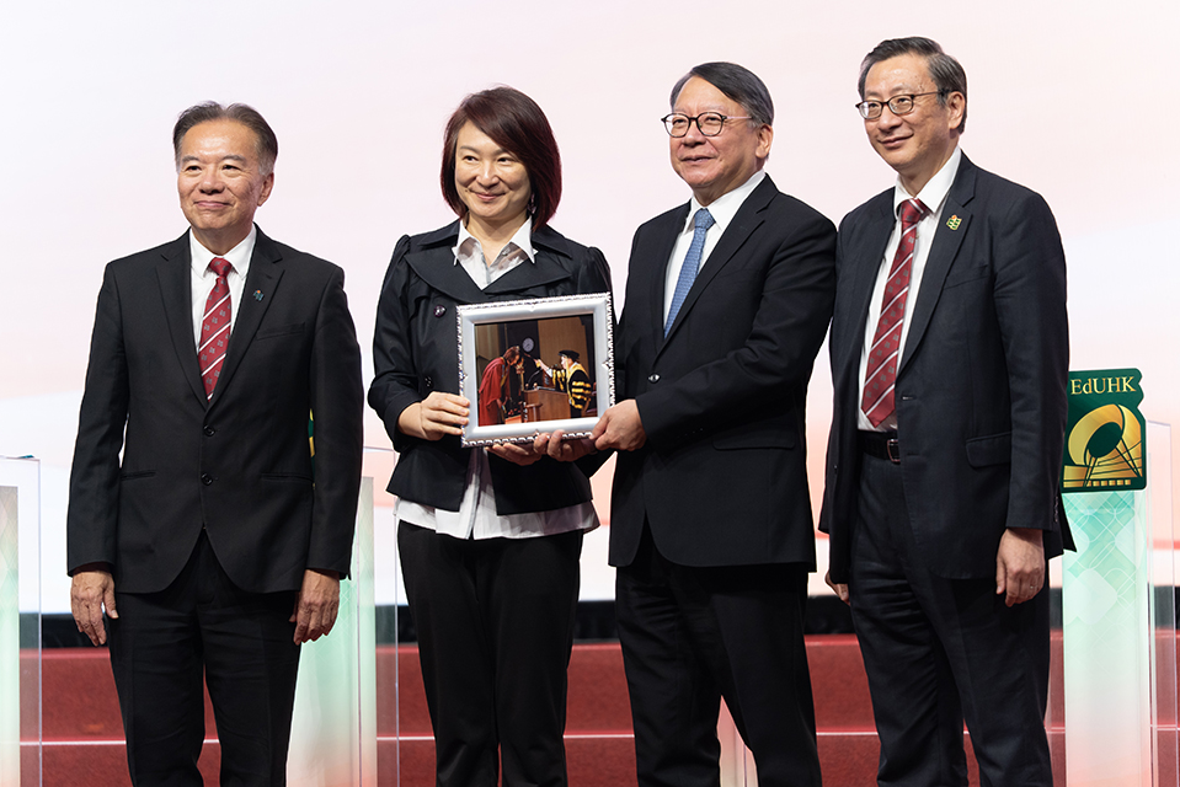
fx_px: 5639
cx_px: 570
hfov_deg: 11.9
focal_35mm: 172
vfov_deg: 8.0
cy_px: 381
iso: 400
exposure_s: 1/125
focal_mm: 165
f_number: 2.8
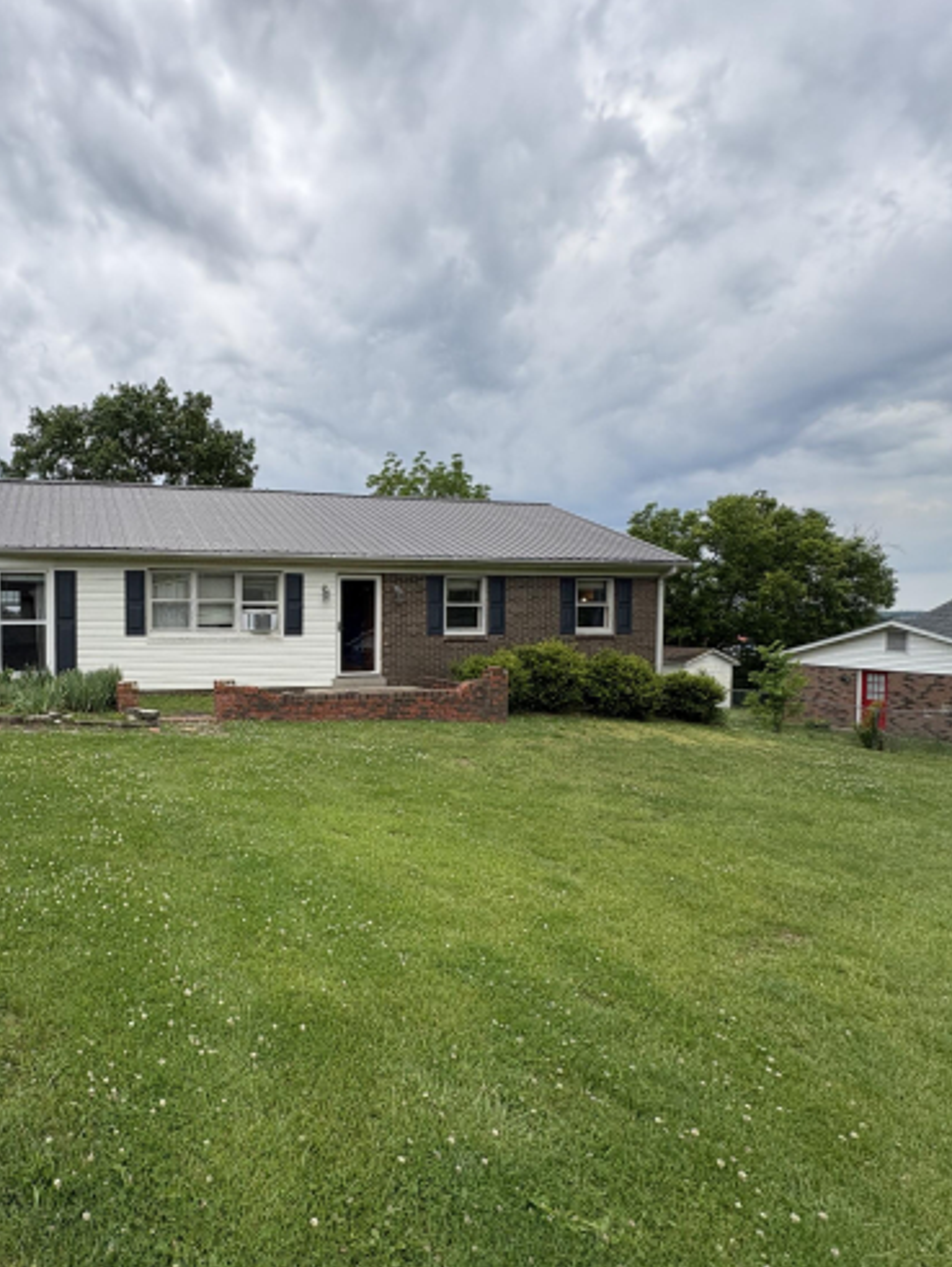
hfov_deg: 64.3
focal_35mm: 19
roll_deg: +0.8
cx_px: 228
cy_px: 640
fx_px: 696
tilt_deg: -2.3
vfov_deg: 84.6
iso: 50
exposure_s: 1/1600
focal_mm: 2.22
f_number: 2.2
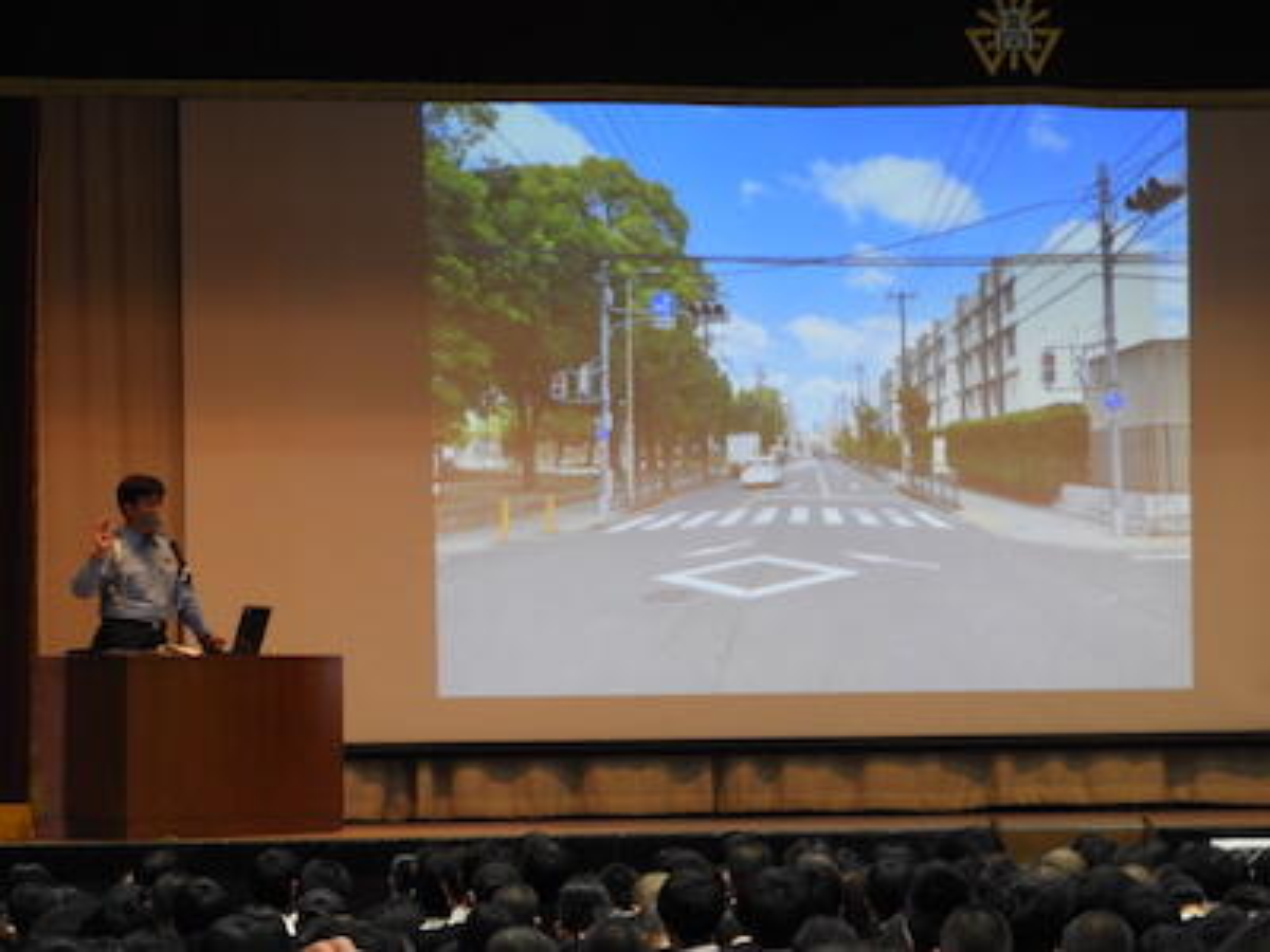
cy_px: 476
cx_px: 635
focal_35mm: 170
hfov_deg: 11.6
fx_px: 6237
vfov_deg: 8.7
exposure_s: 1/15
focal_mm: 30.5
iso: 400
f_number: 5.2
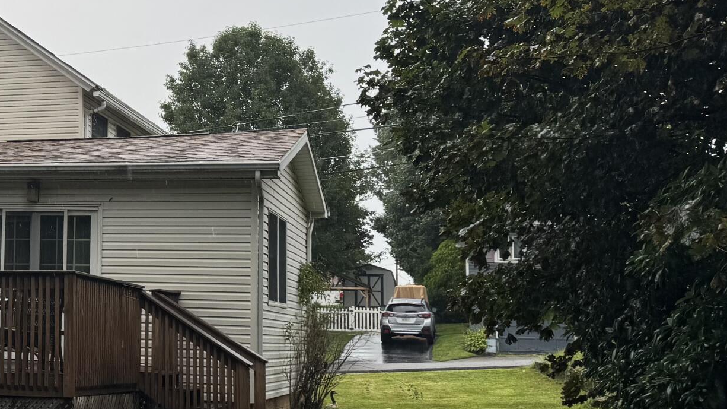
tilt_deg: +8.0
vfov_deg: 18.8
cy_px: 205
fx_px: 1233
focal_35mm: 64
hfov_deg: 30.3
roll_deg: -2.5
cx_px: -18
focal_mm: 6.76
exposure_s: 1/454
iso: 80
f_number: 1.78
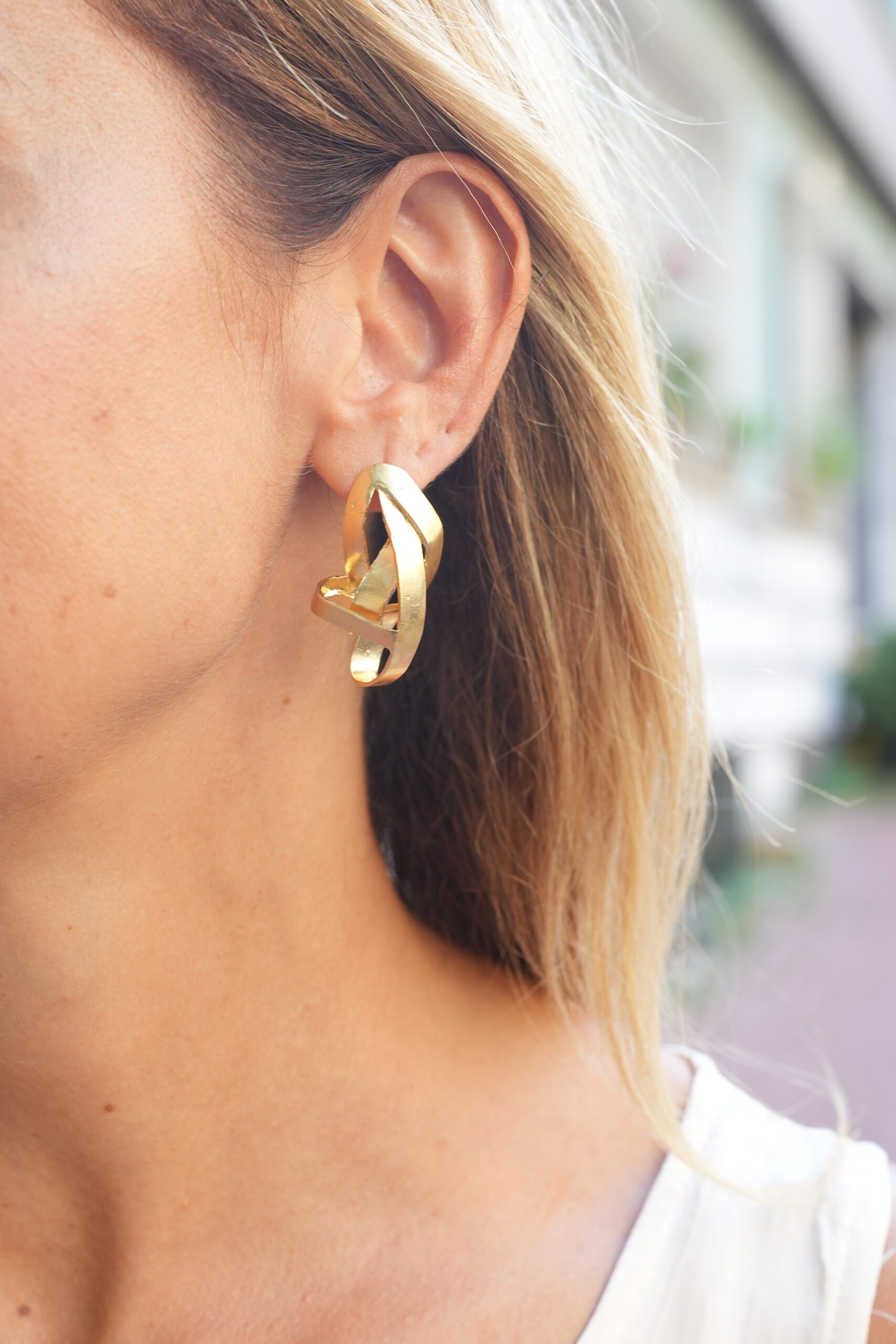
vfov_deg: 37.8
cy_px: 672
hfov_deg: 25.8
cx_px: 448
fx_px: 1960
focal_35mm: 52
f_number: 4.5
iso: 400
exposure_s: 1/100
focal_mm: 35
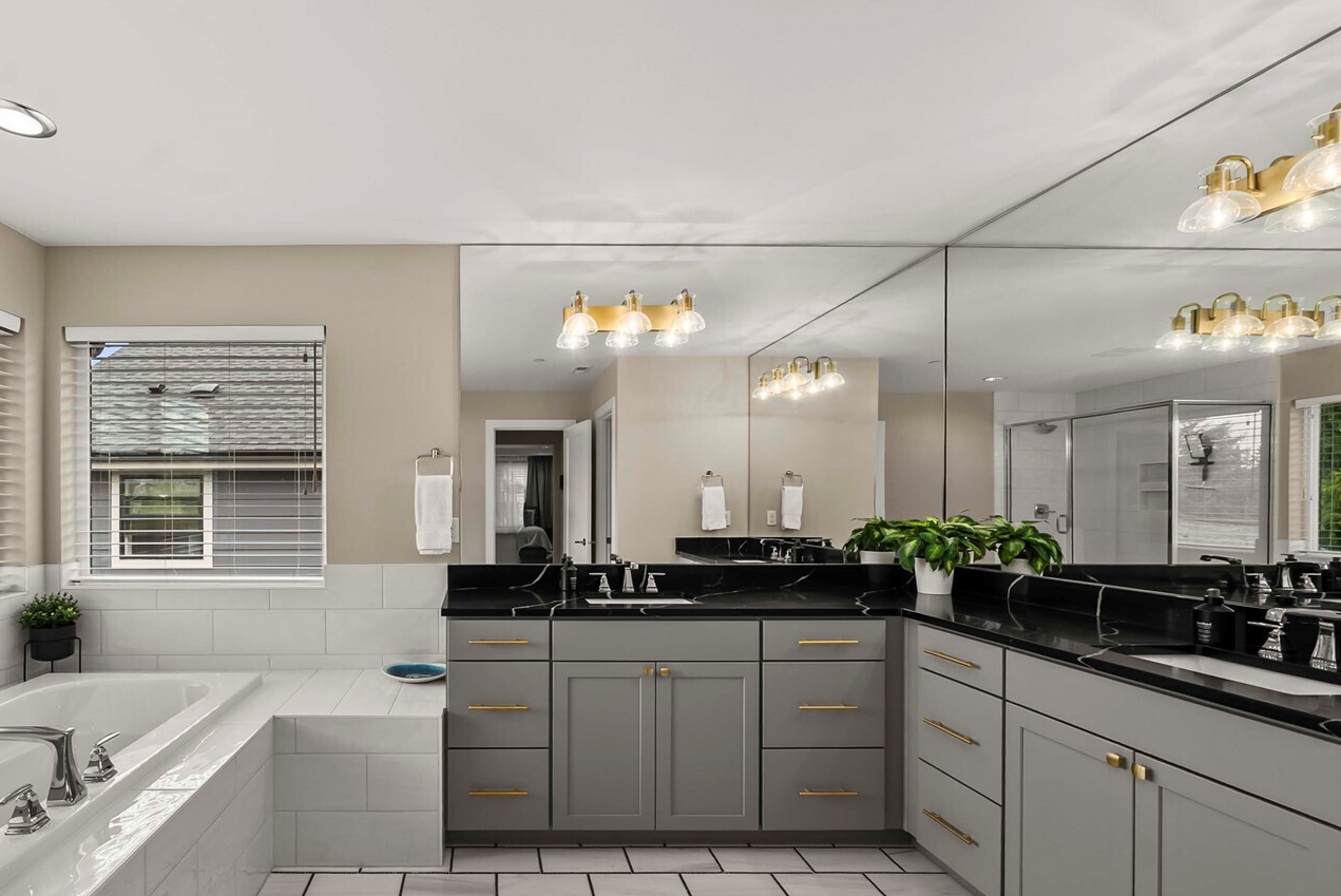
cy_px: 542
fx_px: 596
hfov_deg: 94.3
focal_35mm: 16
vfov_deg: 72.9
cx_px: 485
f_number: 7.1
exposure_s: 1/30
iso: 1000
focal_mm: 12
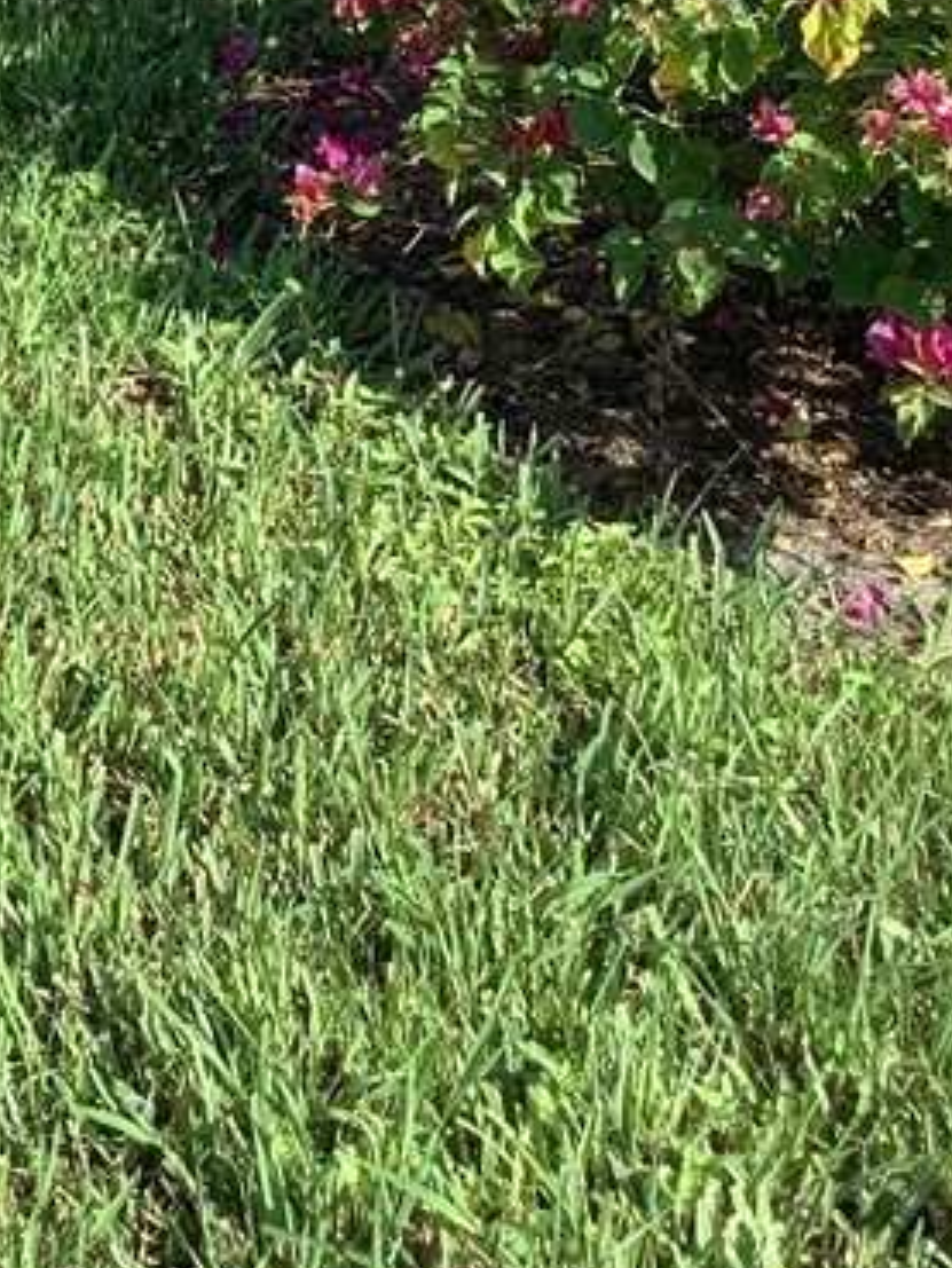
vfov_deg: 21.1
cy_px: -275
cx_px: -182
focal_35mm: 86
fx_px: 3152
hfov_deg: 16.5
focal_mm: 3.3
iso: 25
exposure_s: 1/791
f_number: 2.4
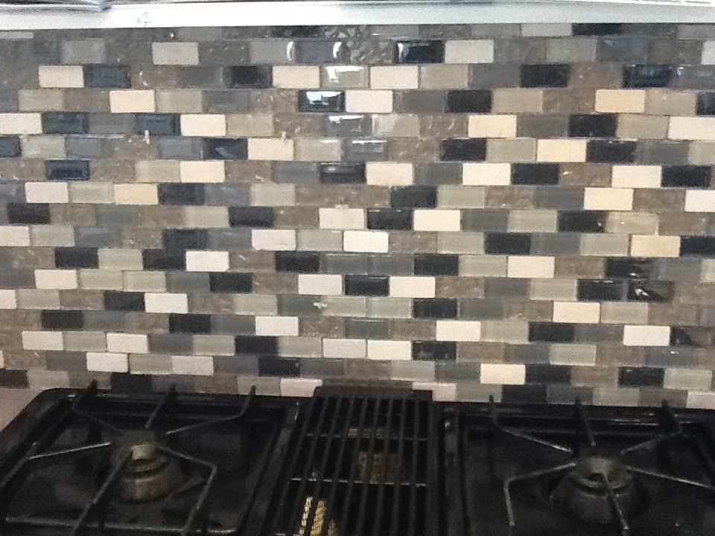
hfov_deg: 56.8
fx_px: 661
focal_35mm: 32
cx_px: 358
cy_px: 268
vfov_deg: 44.2
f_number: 2.4
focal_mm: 2.03
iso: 400
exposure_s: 1/15
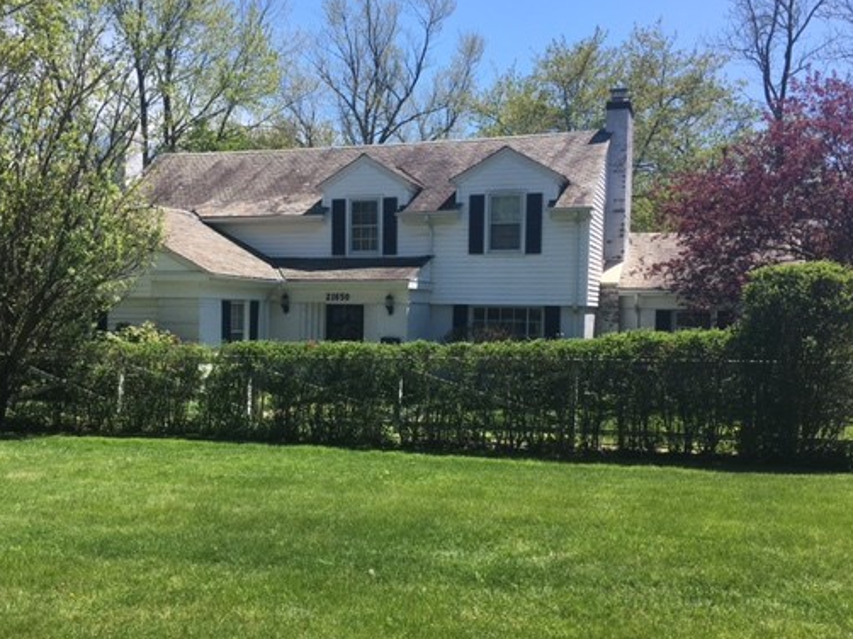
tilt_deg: -1.0
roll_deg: -0.8
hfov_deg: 49.9
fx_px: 911
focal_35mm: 37
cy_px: 348
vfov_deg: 38.6
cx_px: 348
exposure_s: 1/1054
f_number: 2.2
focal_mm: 4.15
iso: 25
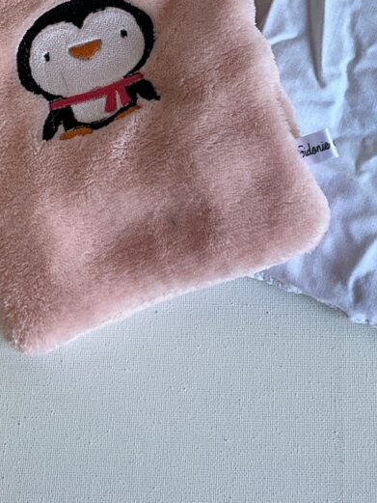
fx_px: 827
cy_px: 17
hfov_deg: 25.5
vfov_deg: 31.6
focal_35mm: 57
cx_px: 255
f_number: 1.8
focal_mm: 3
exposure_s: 1/100
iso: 20
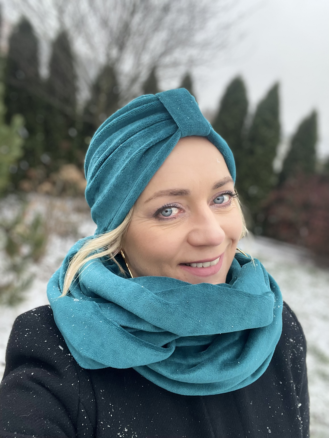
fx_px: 380
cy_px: 219
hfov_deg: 46.8
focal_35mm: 30
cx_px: 164
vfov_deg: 60.0
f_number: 2.2
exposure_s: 1/121
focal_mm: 2.71
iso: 80
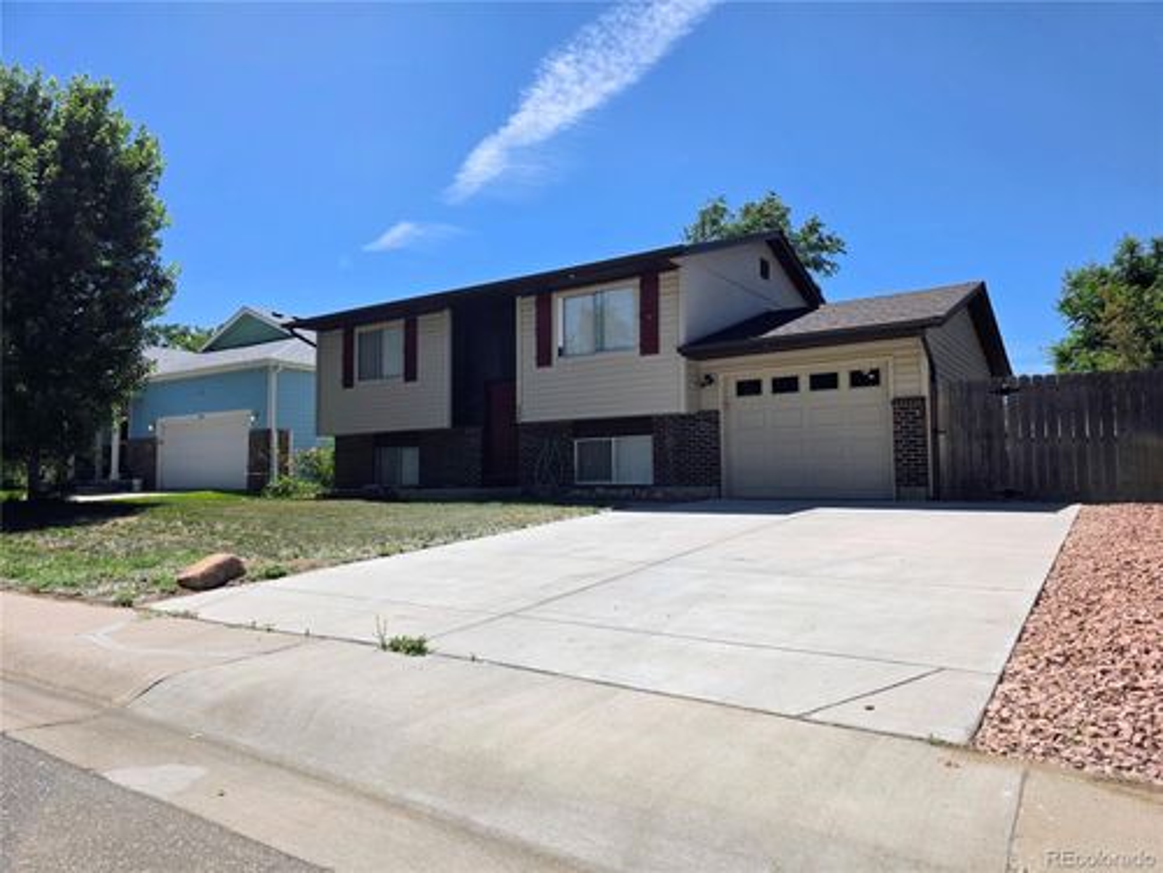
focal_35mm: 23
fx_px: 773
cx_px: 582
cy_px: 436
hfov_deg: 73.9
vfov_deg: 58.9
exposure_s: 1/7944
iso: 80
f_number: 1.7
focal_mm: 6.3
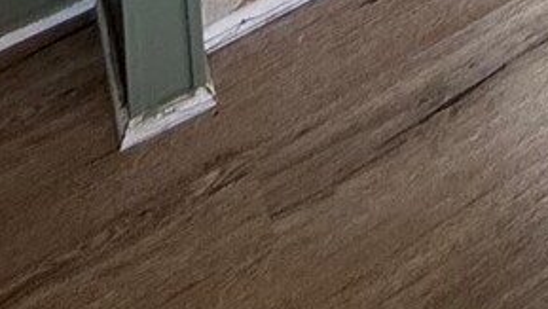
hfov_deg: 27.7
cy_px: -1037
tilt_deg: -10.0
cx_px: 368
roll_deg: +1.2
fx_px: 1105
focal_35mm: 76
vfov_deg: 7.4
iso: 100
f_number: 2.2
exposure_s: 1/120
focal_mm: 2.22
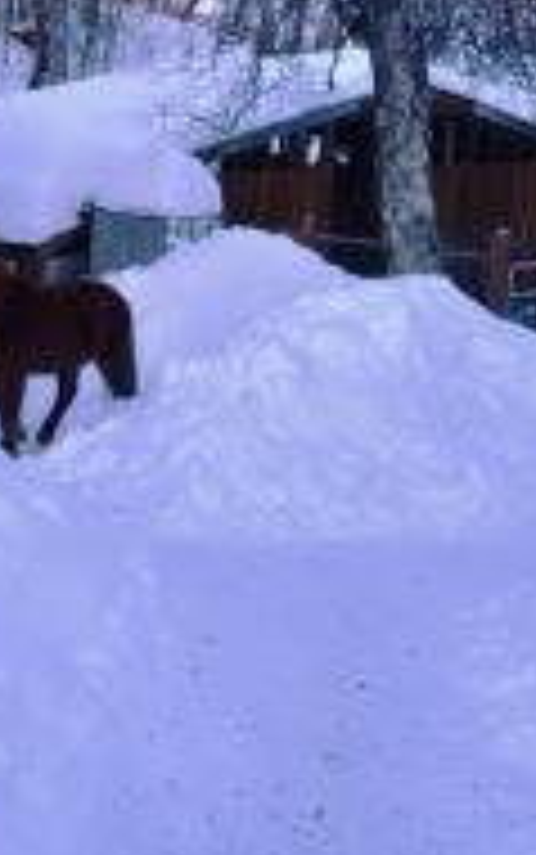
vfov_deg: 31.4
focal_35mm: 65
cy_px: 335
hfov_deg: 18.7
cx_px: -140
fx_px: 1517
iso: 140
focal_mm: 18
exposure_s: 1/200
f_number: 4.5
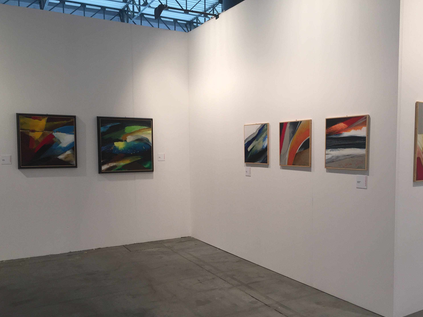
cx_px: 226
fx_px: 391
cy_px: 174
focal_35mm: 32
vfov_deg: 44.1
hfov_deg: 56.8
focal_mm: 4.15
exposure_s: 1/50
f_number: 2.2
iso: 32
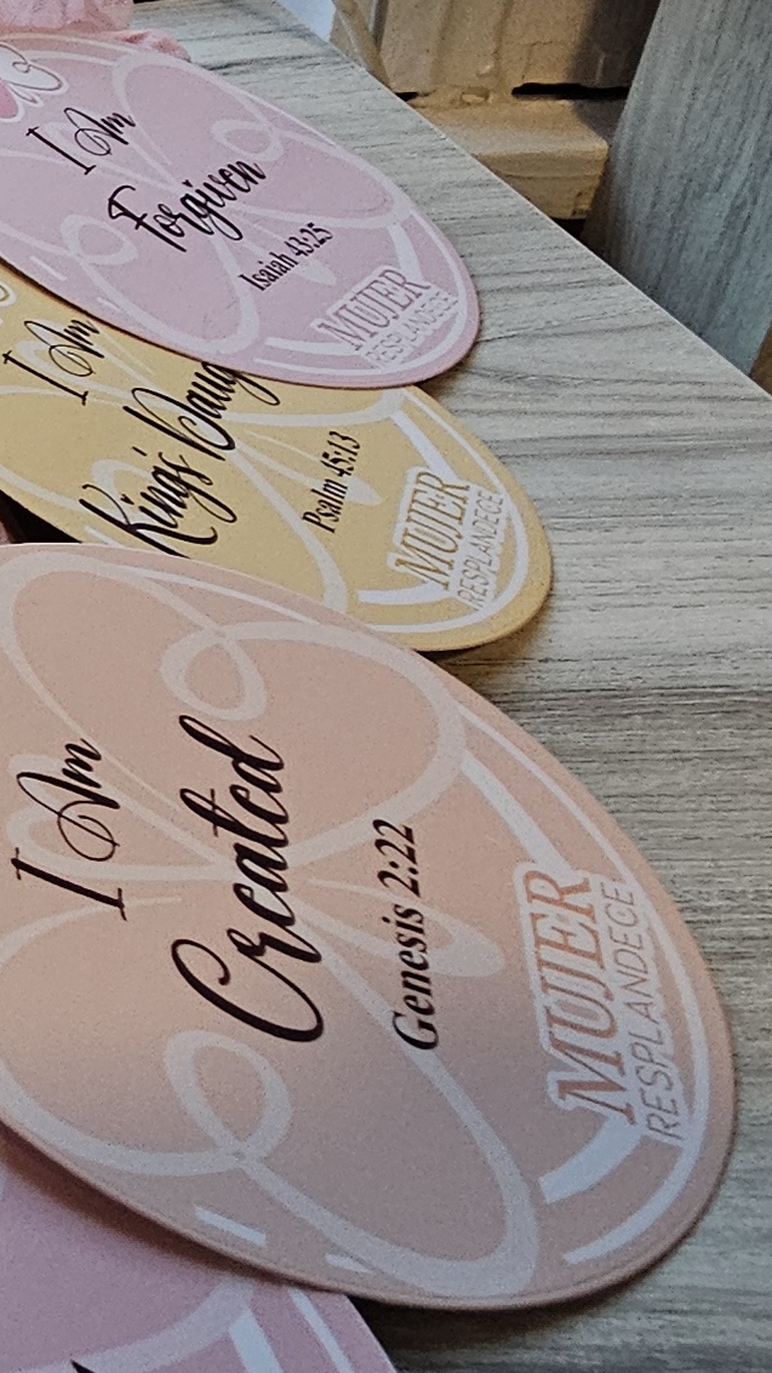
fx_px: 1820
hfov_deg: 15.8
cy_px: 421
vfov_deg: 40.6
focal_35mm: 50
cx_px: -961
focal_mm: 2.2
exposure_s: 1/60
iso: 250
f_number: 2.2
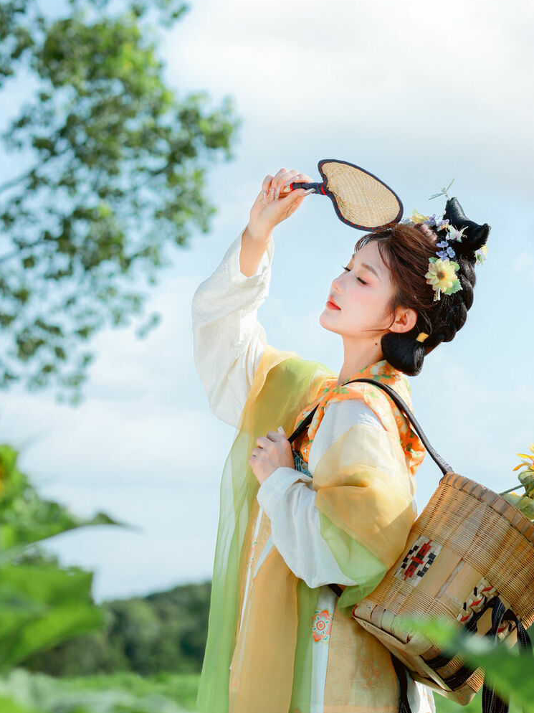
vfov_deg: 15.4
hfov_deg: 11.6
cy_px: 365
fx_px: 2634
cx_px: 335
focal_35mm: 128
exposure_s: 1/1250
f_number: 4
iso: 100
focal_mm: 85
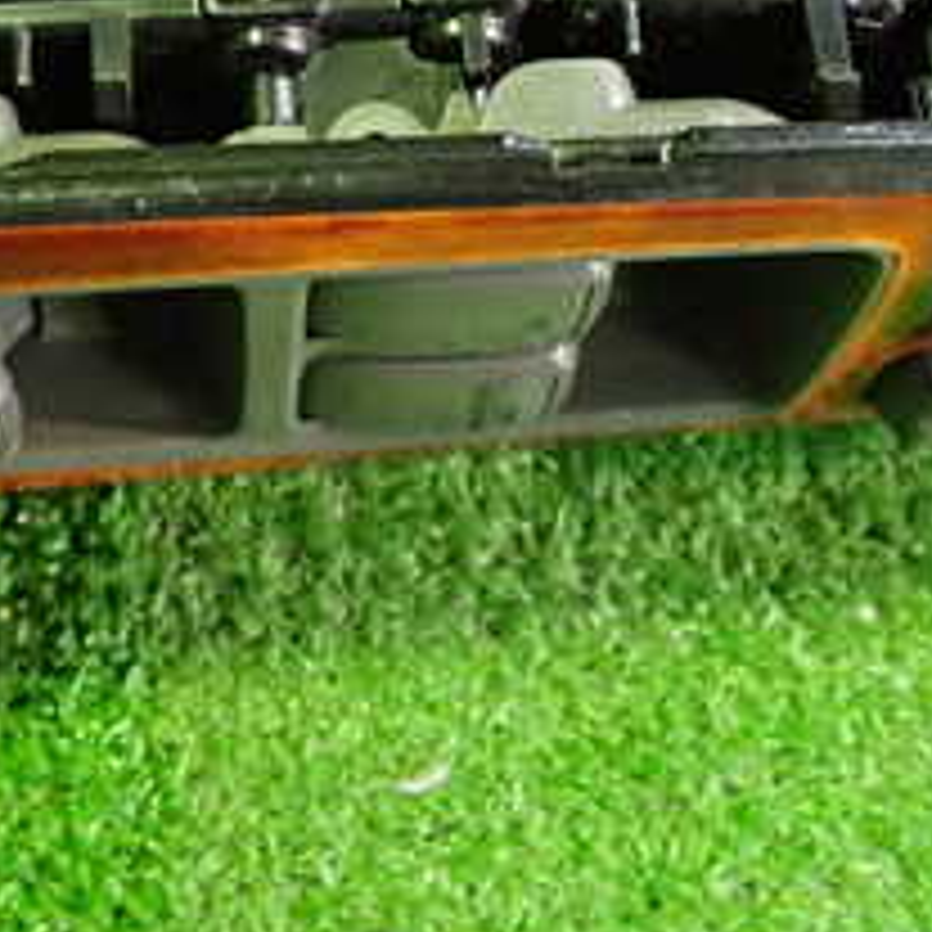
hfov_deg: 22.4
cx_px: 360
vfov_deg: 21.9
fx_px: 2345
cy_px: 59
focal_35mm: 77
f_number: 2.3
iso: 800
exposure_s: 1/30
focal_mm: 5.4
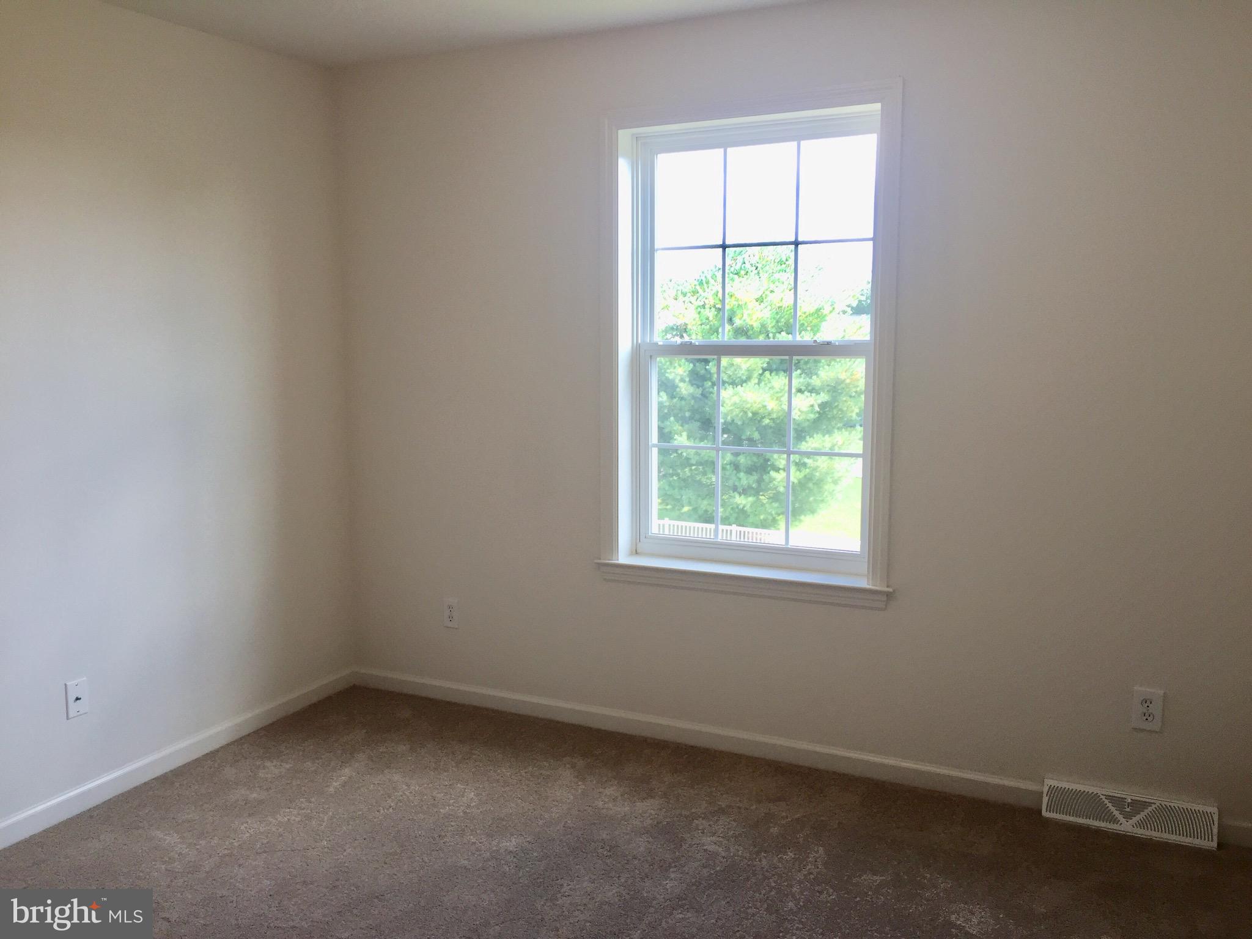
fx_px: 1049
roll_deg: -0.6
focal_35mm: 29
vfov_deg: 48.2
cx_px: 626
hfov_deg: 61.7
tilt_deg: -7.5
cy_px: 470
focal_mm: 4.15
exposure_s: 1/120
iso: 50
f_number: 2.2
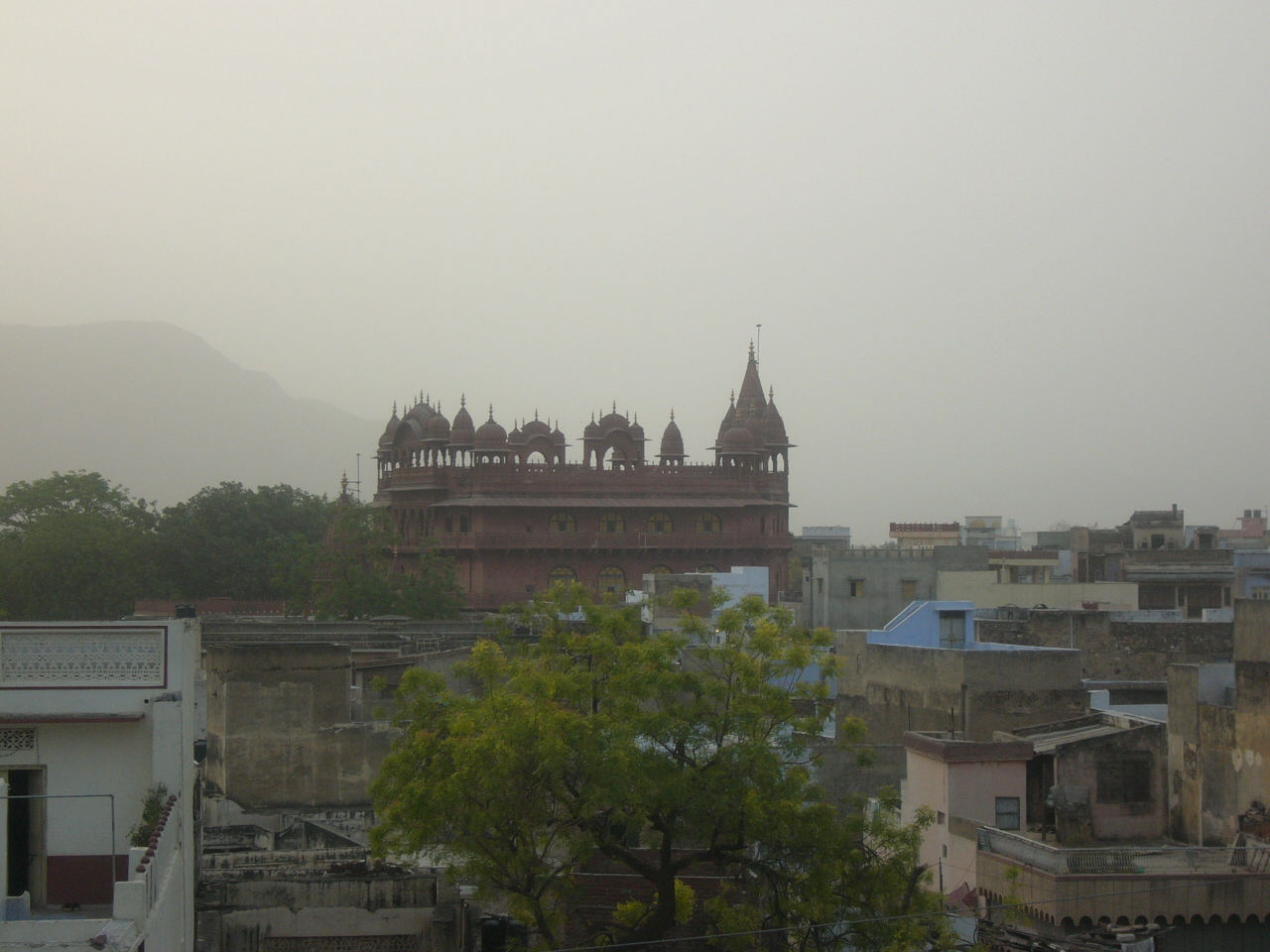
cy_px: 476
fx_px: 2825
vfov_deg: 19.1
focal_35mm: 77
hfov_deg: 25.3
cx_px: 635
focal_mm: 12.9
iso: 100
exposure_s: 1/160
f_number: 4.3
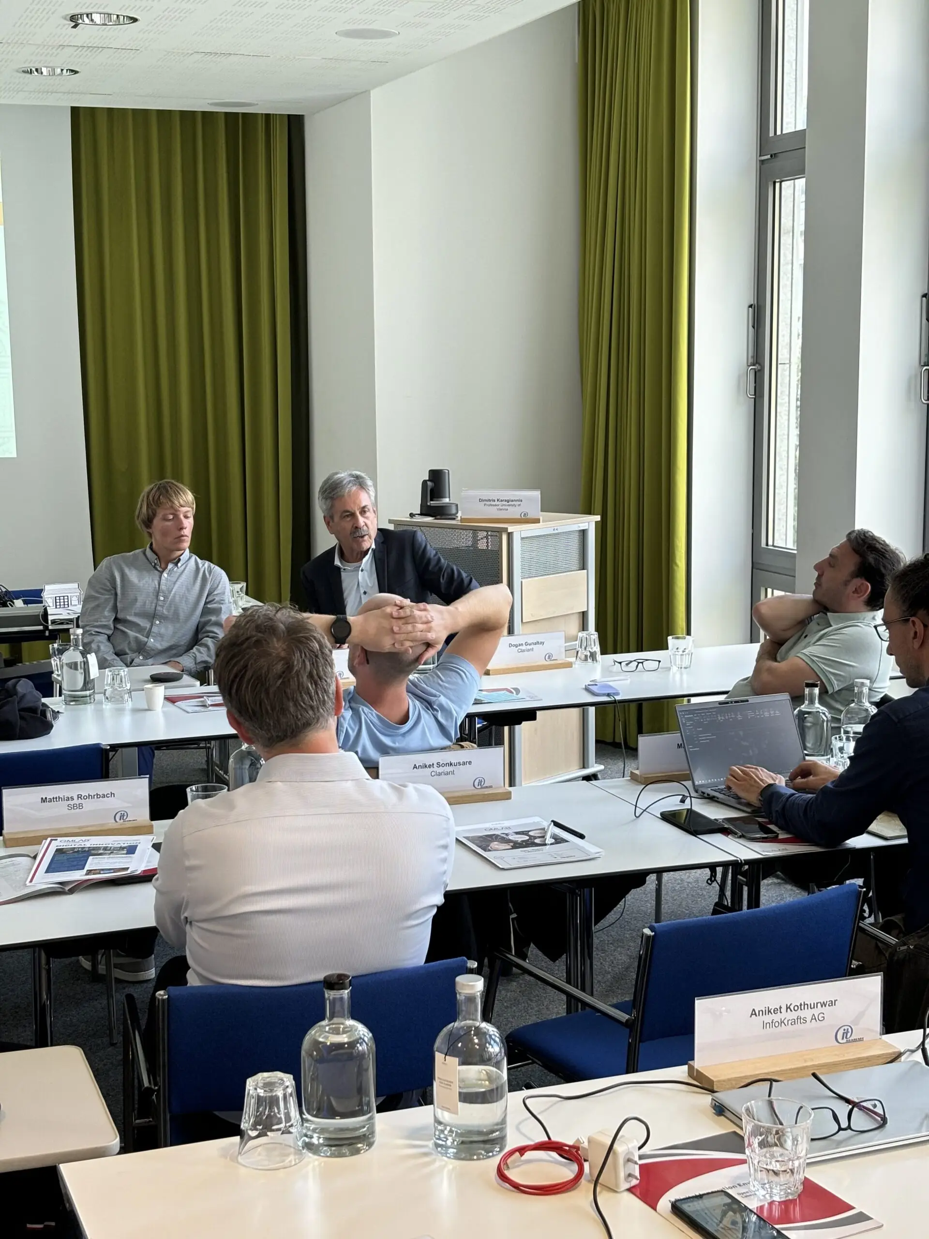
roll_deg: -0.3
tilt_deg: -8.8
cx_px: 464
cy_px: 620
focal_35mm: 52
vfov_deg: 36.8
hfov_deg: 28.0
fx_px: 1861
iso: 40
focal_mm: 5.96
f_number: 1.6
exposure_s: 1/50
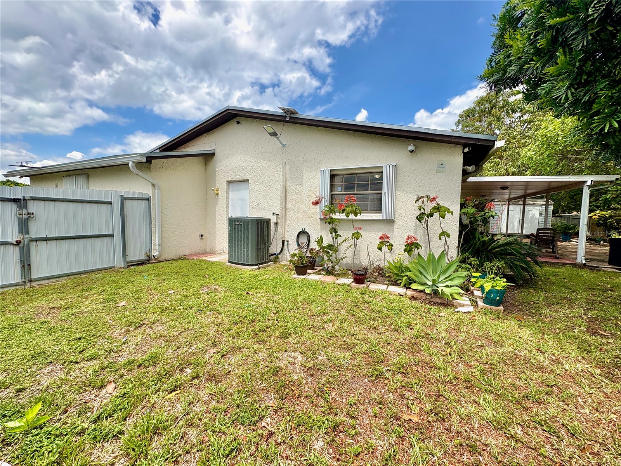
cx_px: 310
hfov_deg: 102.1
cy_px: 233
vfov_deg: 85.7
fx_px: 251
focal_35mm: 14
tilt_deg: -3.8
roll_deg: -0.6
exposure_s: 1/2208
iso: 50
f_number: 2.2
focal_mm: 2.22
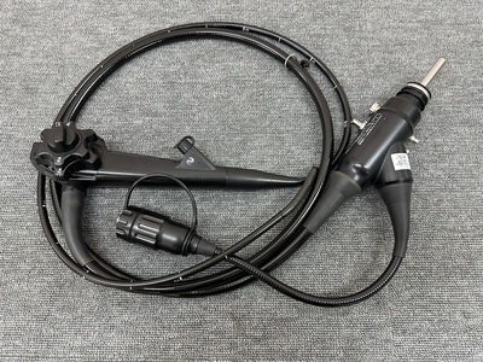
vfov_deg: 56.8
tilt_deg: -77.0
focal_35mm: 24
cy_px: 181
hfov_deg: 71.6
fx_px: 335
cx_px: 242
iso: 200
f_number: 1.78
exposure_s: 1/120
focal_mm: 6.86
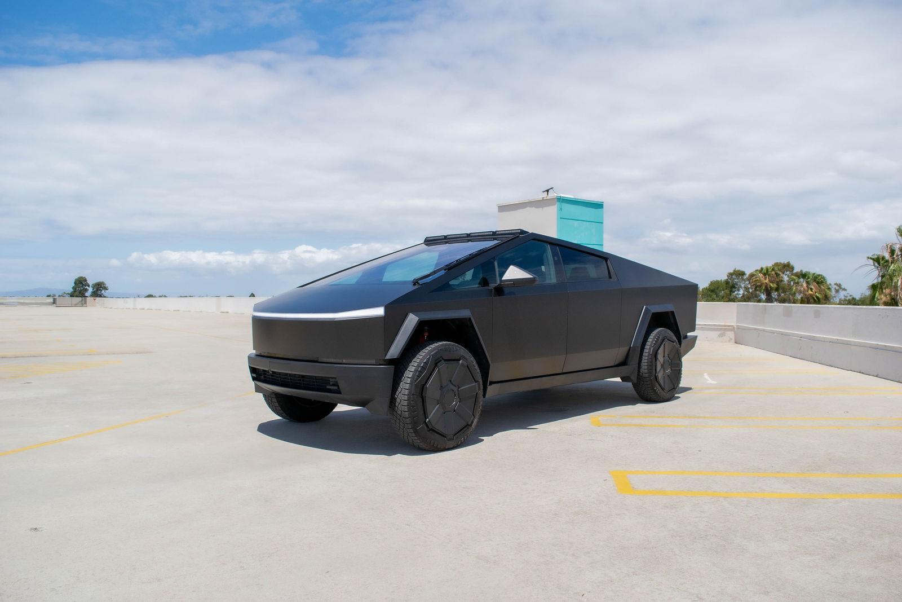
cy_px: 301
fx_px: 677
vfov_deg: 47.9
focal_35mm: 27
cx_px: 451
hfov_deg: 67.4
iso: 400
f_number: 7.1
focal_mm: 18
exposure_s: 1/1600
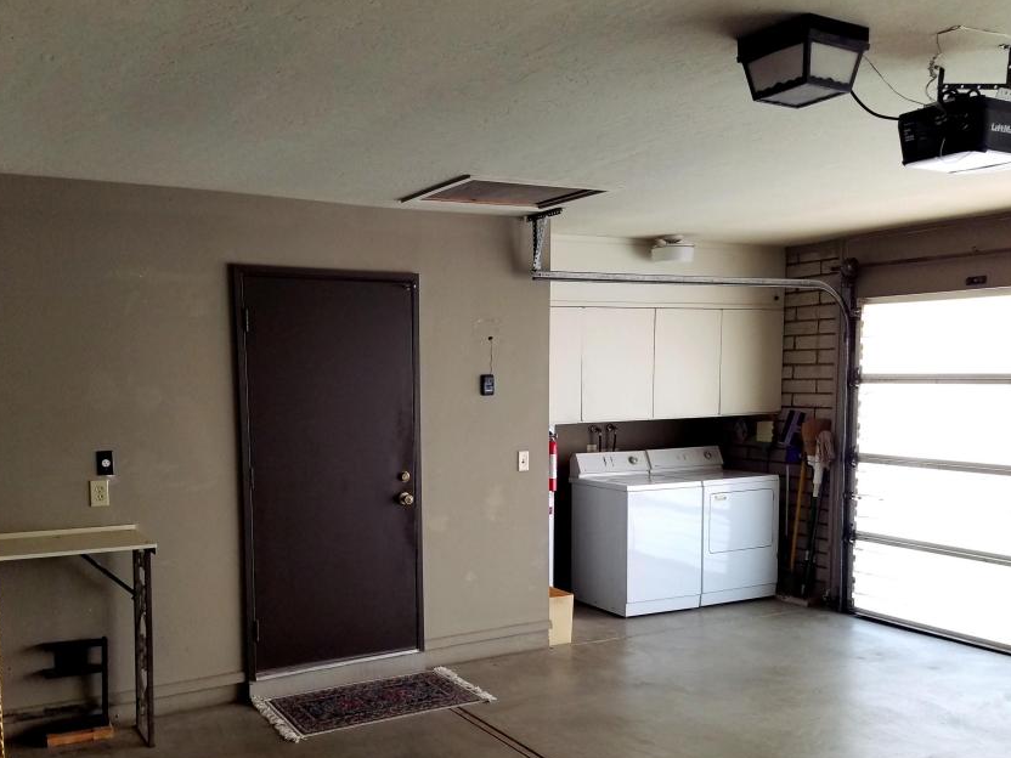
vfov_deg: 44.0
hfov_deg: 56.7
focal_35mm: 32
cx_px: 451
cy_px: 442
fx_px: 935
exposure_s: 1/60
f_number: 1.7
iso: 100
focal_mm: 4.2
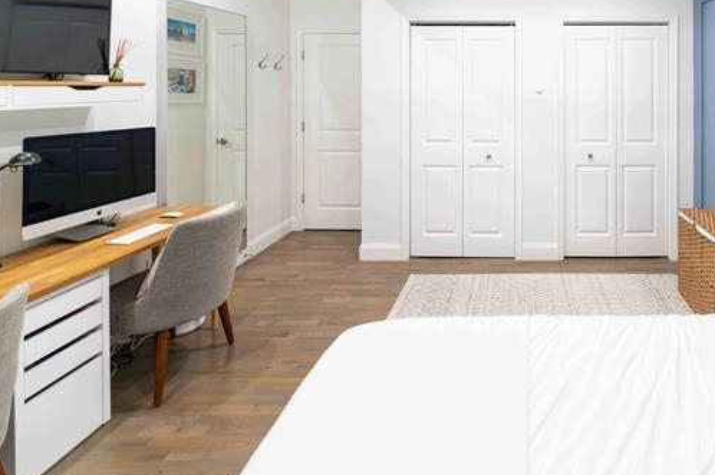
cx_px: 432
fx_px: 357
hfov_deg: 88.8
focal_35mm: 18
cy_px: 194
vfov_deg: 66.7
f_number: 2.8
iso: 200
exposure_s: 1/40
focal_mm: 14
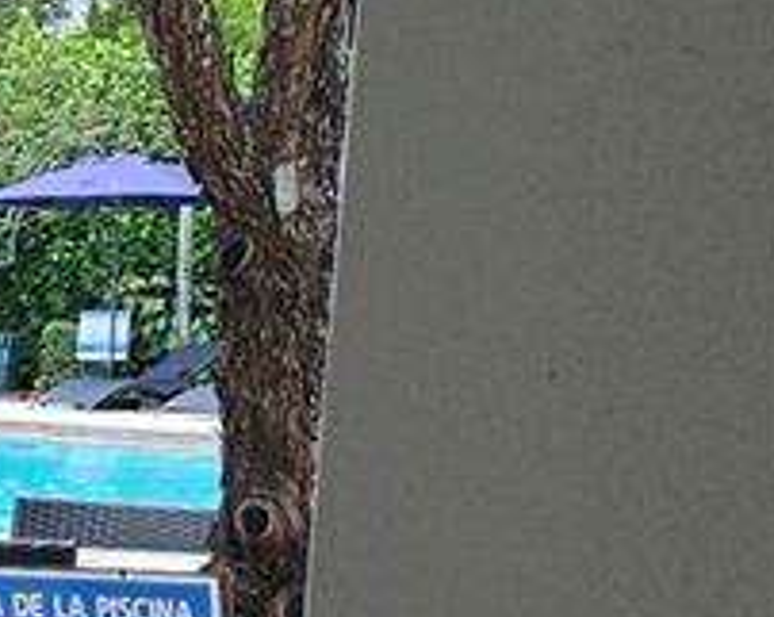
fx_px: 4072
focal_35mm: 178
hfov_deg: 7.6
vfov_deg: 8.6
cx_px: -2268
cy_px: 659
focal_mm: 5.4
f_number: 1.8
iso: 25
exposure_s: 1/229
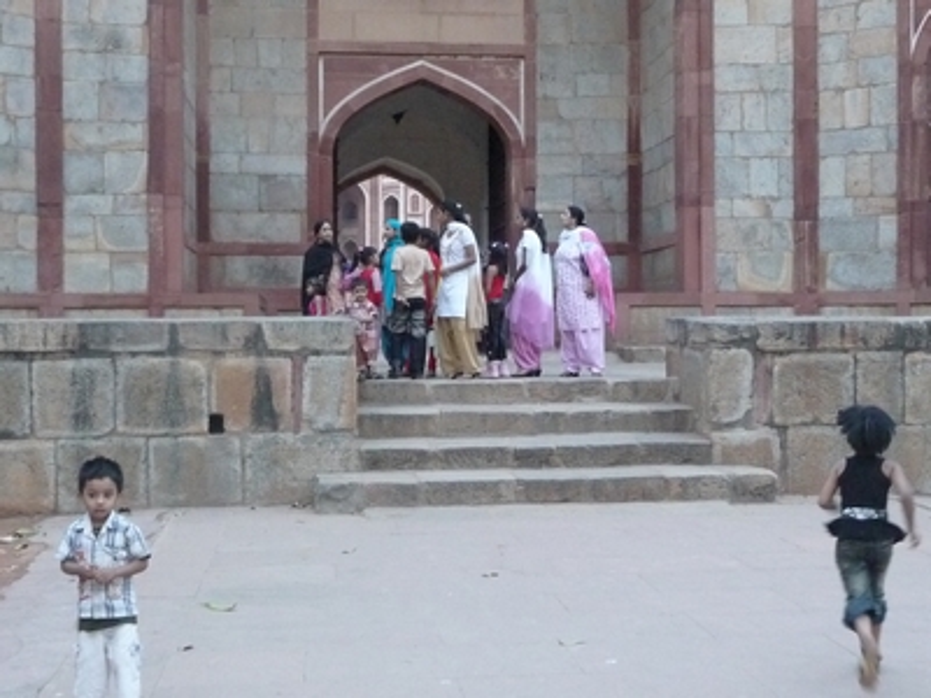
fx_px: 1452
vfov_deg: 27.0
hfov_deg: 35.5
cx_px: 466
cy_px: 349
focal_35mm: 54
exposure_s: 1/30
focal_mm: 5.3
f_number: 3.5
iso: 500
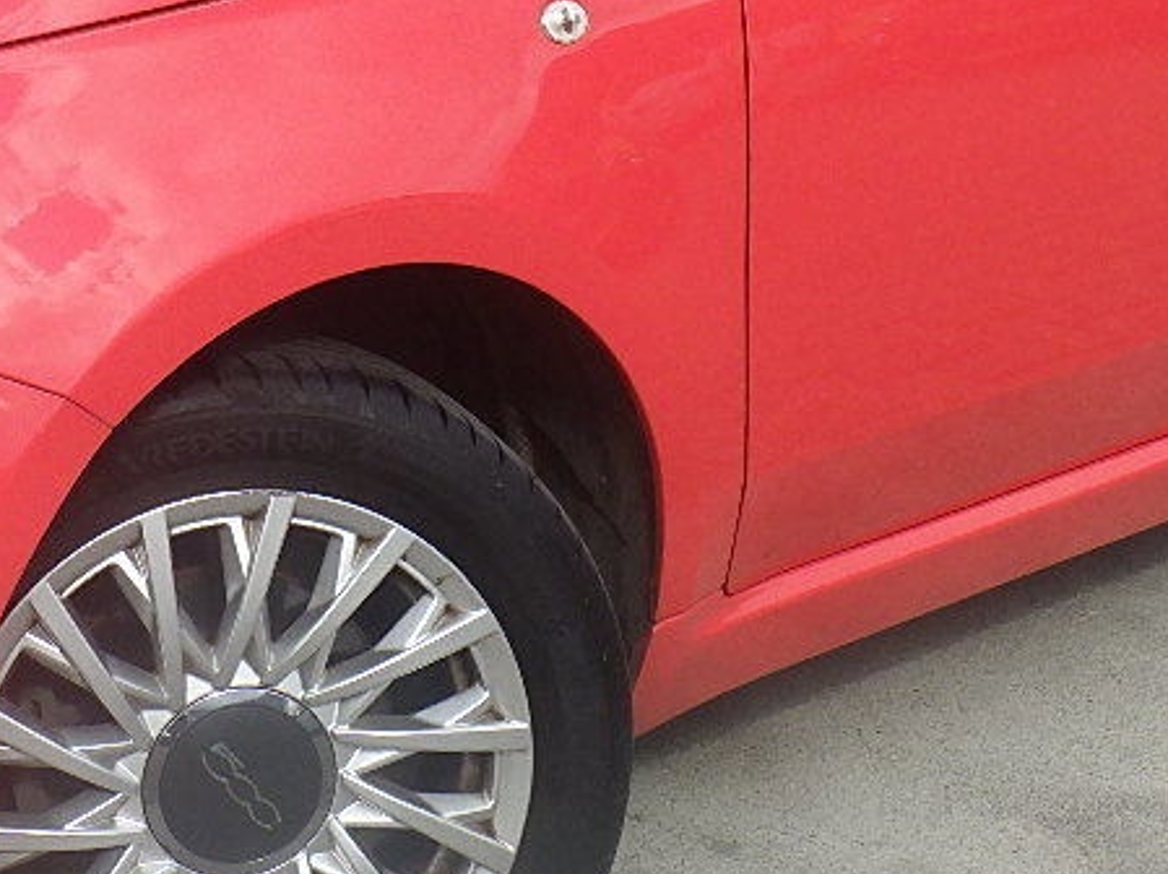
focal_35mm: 97
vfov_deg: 15.0
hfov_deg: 20.1
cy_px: -5
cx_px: 302
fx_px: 3270
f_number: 4.6
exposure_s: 1/400
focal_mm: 6.1
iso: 125
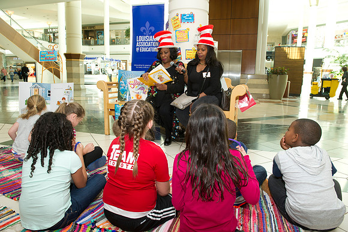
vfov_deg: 53.1
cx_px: 174
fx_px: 232
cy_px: 116
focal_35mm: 24
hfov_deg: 73.8
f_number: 5.6
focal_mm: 24
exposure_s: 1/250
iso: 1250
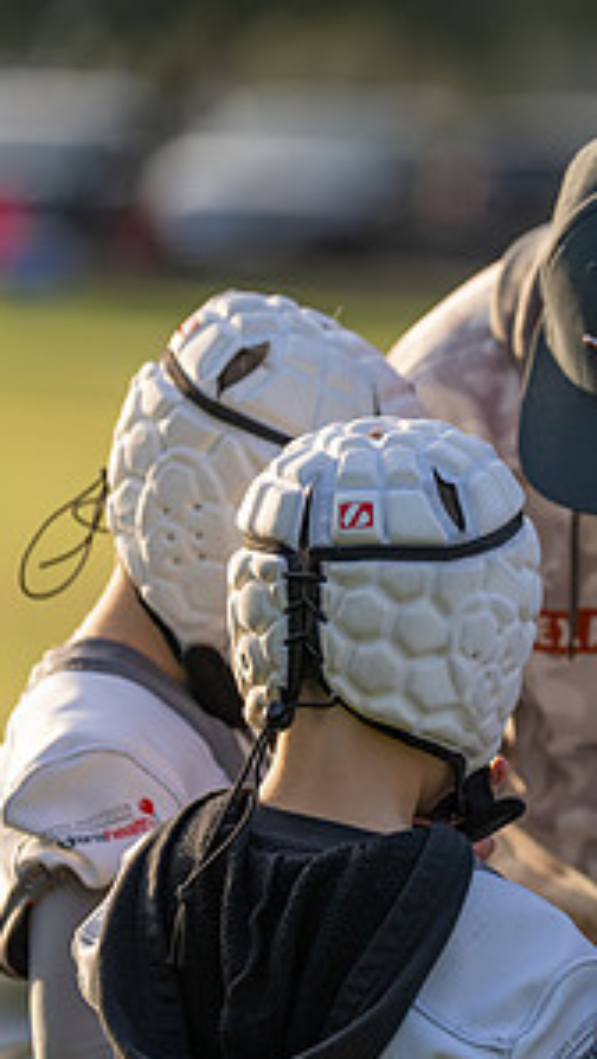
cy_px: 478
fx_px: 8485
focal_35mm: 302
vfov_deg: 7.1
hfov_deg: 4.0
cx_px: 753
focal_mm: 148
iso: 160
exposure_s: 1/1000
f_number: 2.8
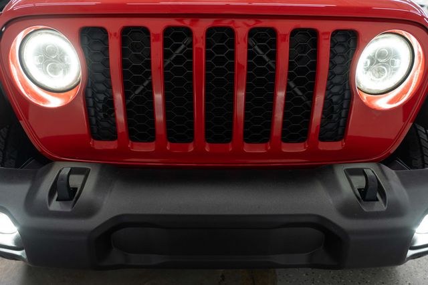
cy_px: 142
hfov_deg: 65.5
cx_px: 214
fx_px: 333
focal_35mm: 28
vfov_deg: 46.4
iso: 160
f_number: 3.2
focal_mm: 28
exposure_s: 1/40
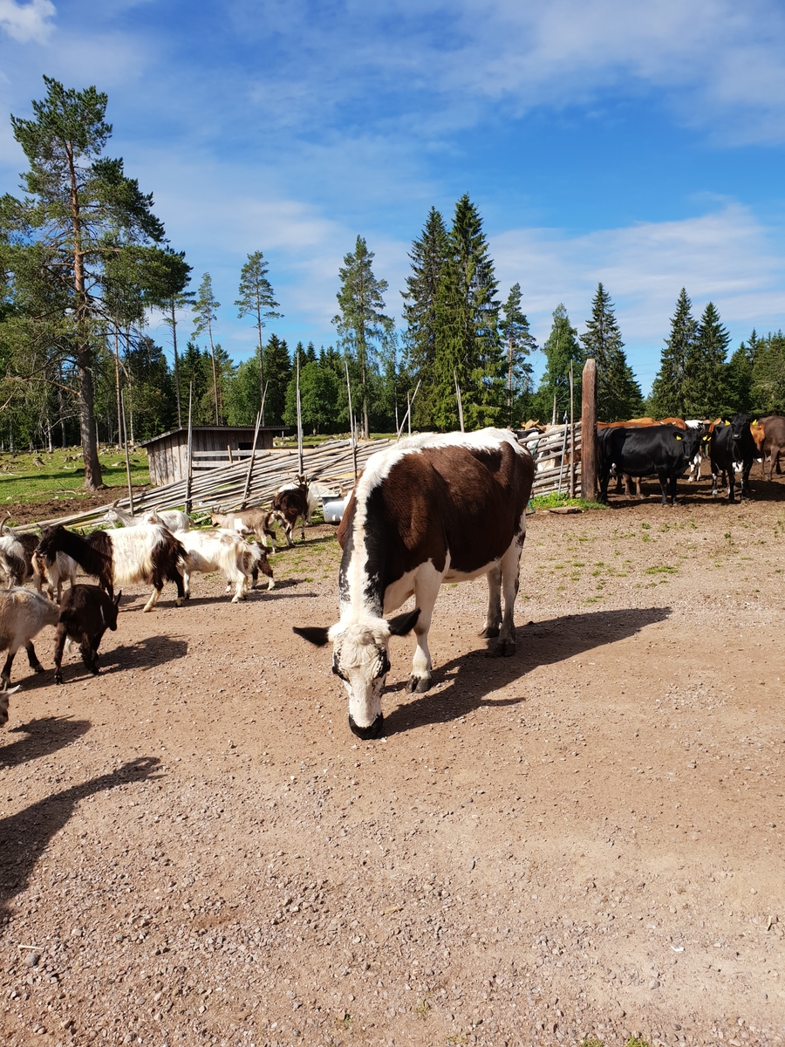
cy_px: 524
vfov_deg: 67.3
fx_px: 786
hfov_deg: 53.1
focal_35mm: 26
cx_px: 392
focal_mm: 4.3
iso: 50
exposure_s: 1/1242
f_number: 2.4
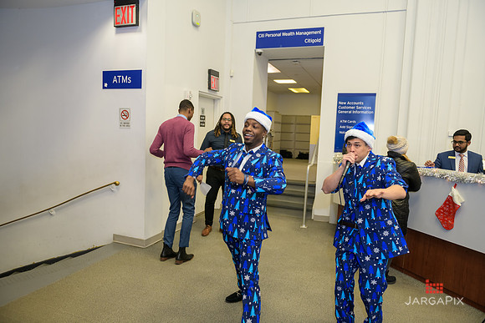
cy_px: 162
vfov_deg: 53.2
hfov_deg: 73.7
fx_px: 323
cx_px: 242
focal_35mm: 24
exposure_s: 1/125
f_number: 3.2
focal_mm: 24
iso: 1000
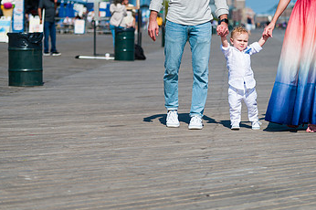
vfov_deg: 10.2
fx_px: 1175
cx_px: 238
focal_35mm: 134
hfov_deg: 15.2
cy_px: 53
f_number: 3.2
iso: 200
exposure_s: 1/6400
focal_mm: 80
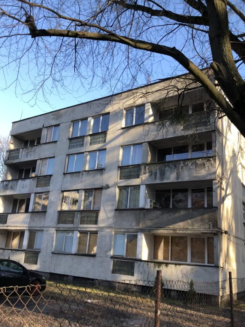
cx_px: 122
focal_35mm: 28
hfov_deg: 49.7
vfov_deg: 63.4
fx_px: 264
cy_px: 164
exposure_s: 1/296
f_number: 1.8
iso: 20
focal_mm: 3.99
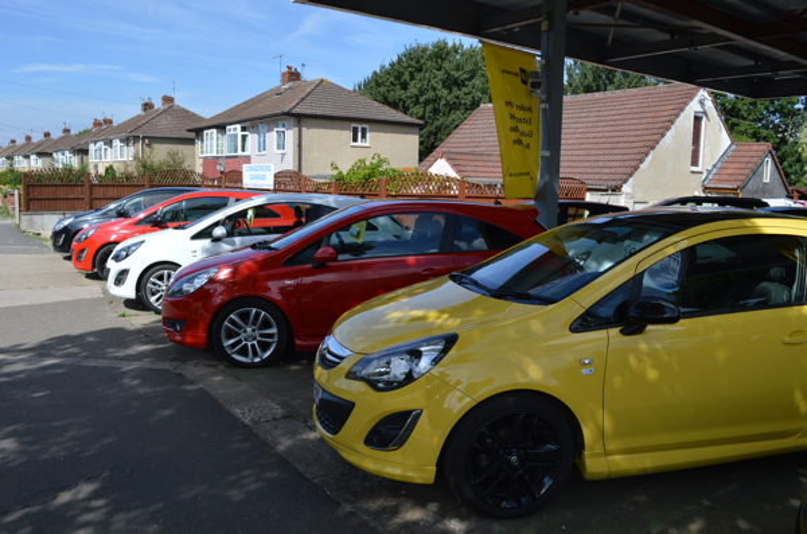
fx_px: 604
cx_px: 404
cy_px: 267
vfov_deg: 47.7
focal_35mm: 27
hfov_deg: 67.5
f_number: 8
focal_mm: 18
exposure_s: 1/250
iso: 100
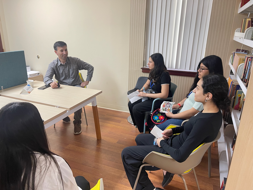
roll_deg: -1.1
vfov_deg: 54.9
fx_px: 183
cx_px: 126
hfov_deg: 69.4
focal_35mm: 25
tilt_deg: -19.9
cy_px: 95
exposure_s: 1/60
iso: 160
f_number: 1.6
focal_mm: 5.1
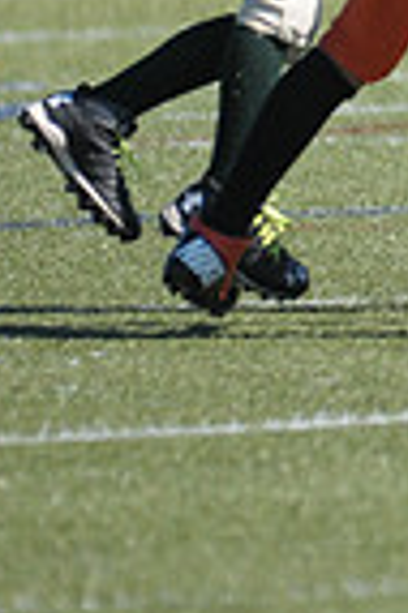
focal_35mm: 1820
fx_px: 31013
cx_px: 1215
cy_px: -178
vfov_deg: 1.1
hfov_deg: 0.8
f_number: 4
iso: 640
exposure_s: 1/3200
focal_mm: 300
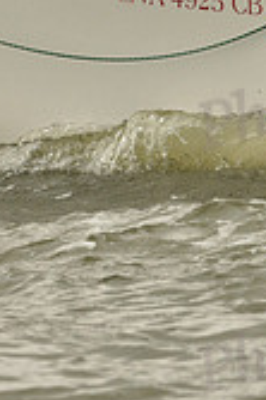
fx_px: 11194
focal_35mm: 1008
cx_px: 77
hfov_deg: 1.4
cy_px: -4
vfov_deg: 2.0
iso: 400
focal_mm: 290
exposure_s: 1/800
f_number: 9
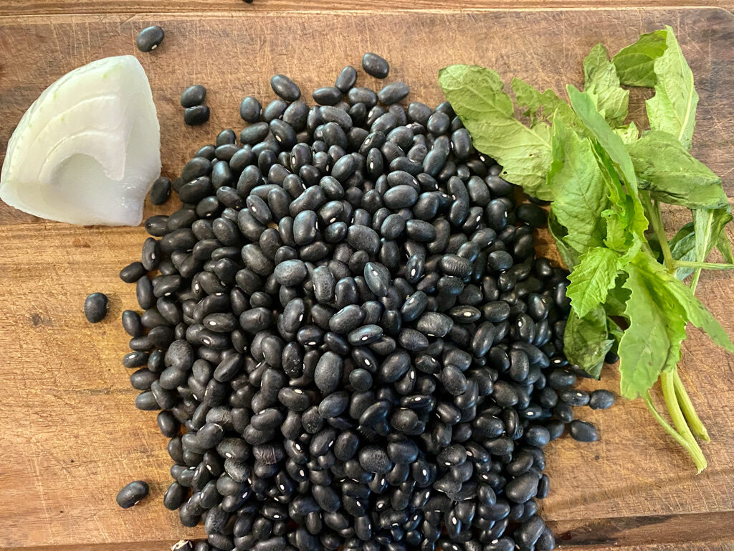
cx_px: 367
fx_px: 551
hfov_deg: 67.3
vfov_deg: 53.1
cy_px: 276
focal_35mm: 26
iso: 1000
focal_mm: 4.25
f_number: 1.8
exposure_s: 1/30
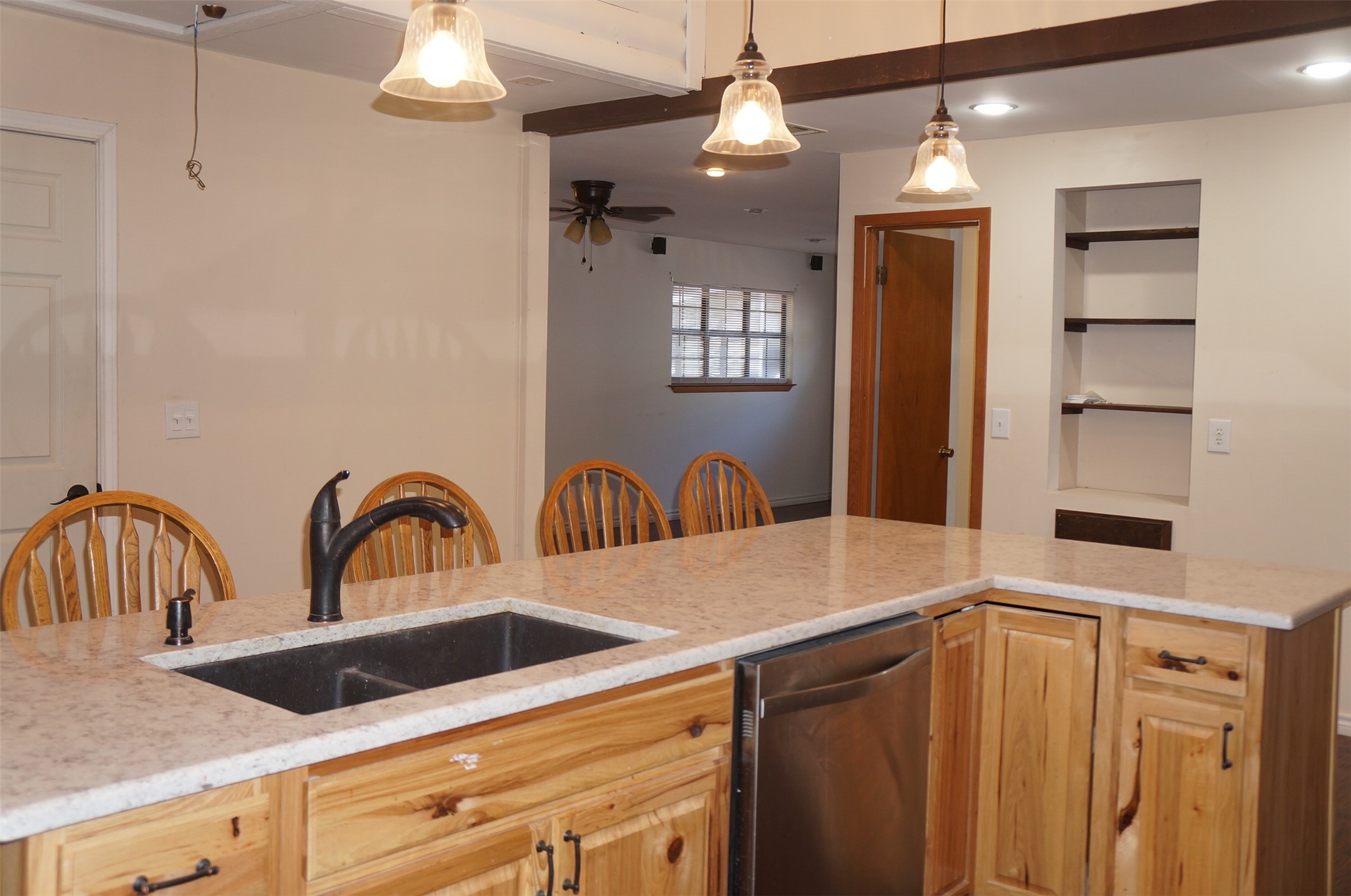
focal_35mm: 33
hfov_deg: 57.3
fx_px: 1236
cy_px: 448
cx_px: 676
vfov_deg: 39.8
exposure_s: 1/60
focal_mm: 22
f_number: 4
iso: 250
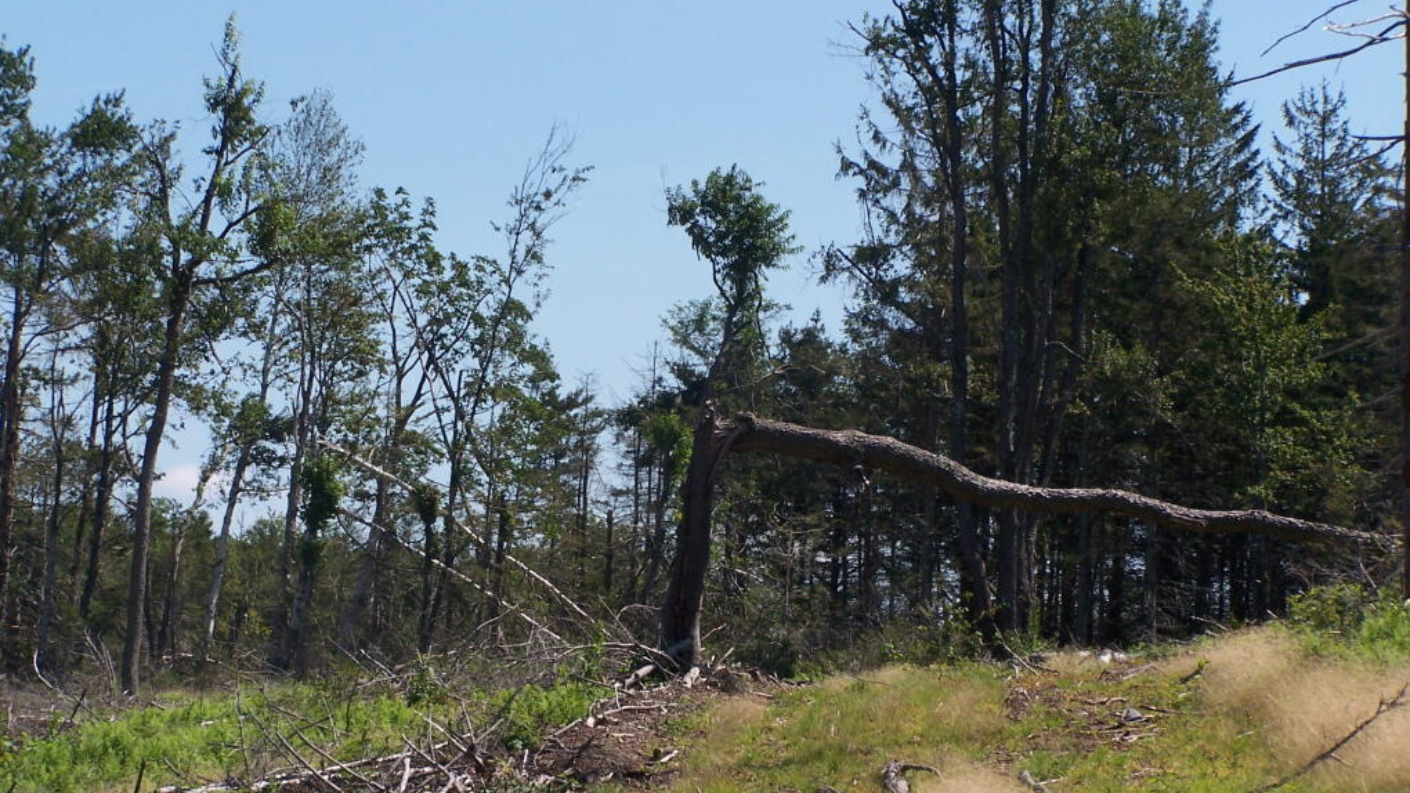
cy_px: 340
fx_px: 4786
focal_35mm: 128
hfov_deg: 16.8
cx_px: 704
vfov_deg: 9.5
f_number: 4.5
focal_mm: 19.4
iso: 80
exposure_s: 1/800
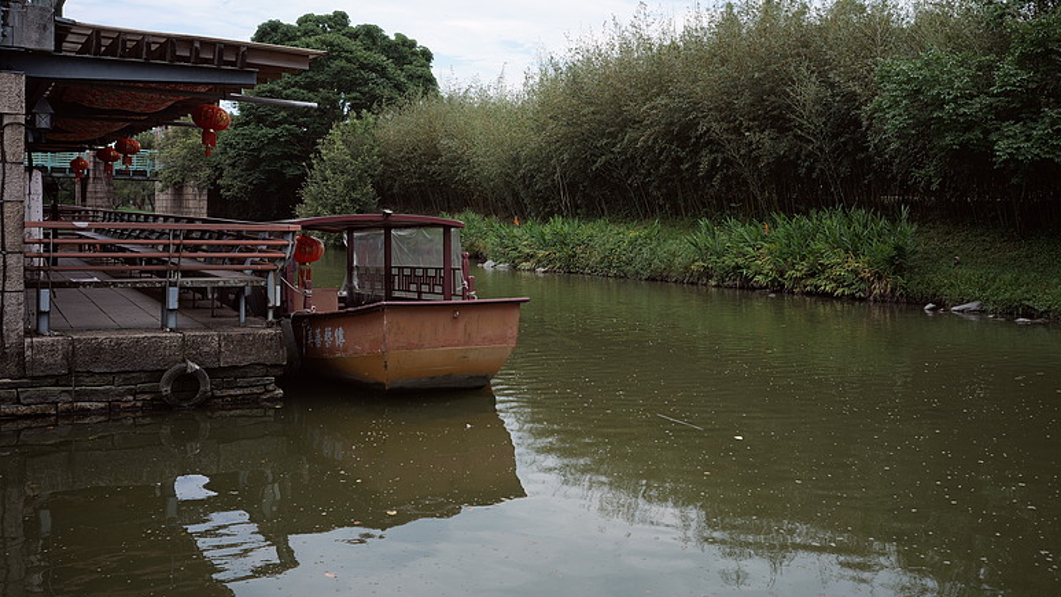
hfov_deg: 54.0
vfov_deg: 32.0
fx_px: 1041
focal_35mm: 37
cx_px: 534
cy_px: 257
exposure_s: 1/400
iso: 200
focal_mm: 35
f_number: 5
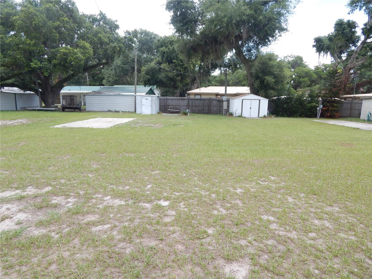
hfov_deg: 76.4
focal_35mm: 22
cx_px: 186
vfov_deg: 61.1
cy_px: 140
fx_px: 236
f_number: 3
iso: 125
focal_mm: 4
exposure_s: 1/500
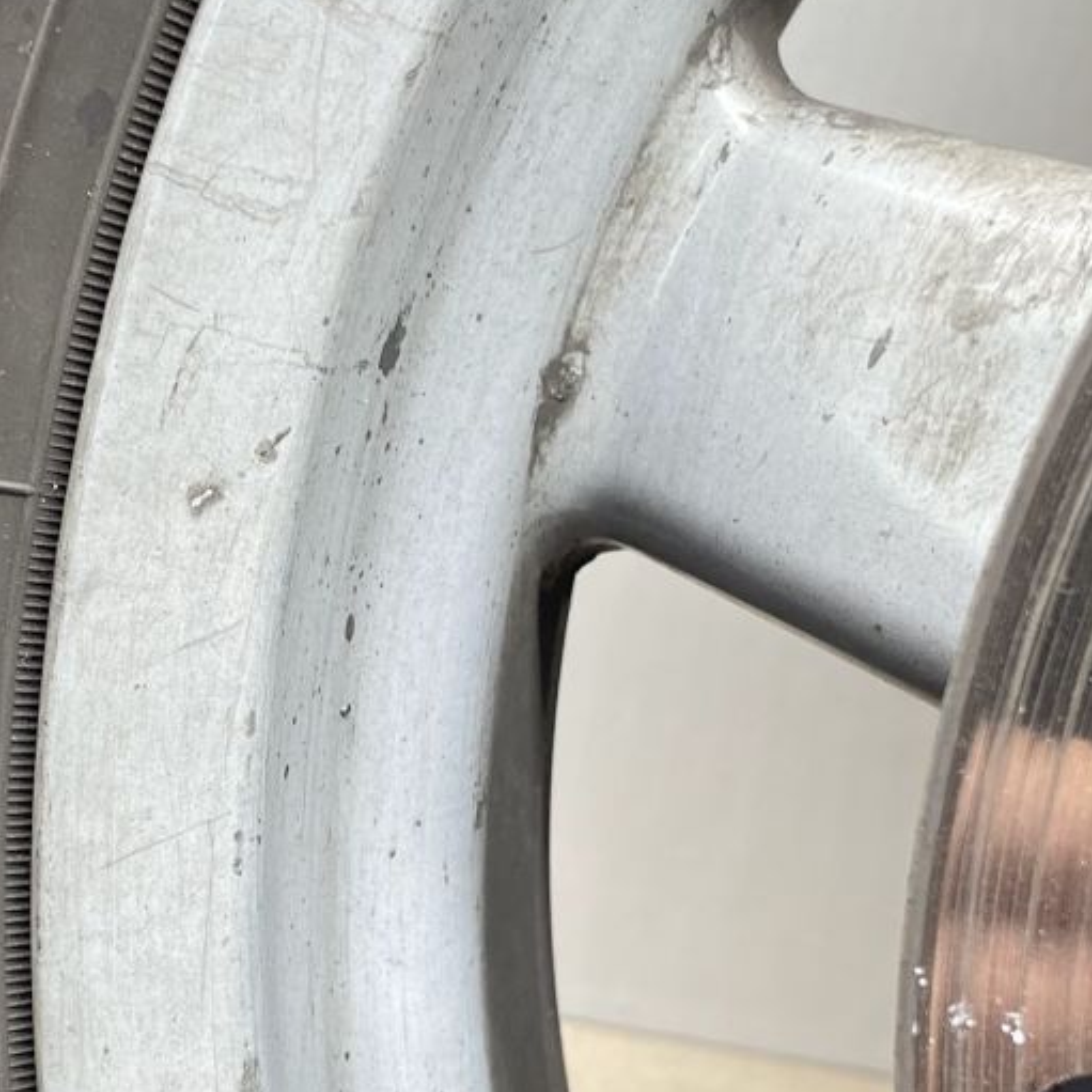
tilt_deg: -44.0
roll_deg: +2.2
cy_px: 759
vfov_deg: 23.8
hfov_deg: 24.0
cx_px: 477
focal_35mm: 72
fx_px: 2570
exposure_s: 1/50
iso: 80
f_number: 1.6
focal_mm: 4.2
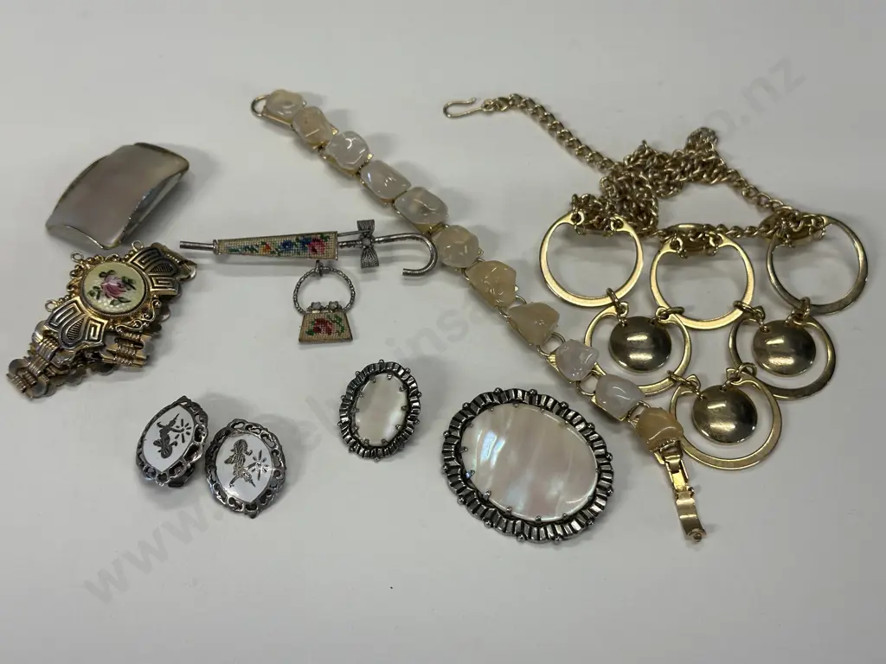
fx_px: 1229
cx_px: 443
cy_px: 332
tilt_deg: -58.1
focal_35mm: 48
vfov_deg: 30.3
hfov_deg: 39.7
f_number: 1.78
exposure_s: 1/50
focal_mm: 6.86
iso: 50
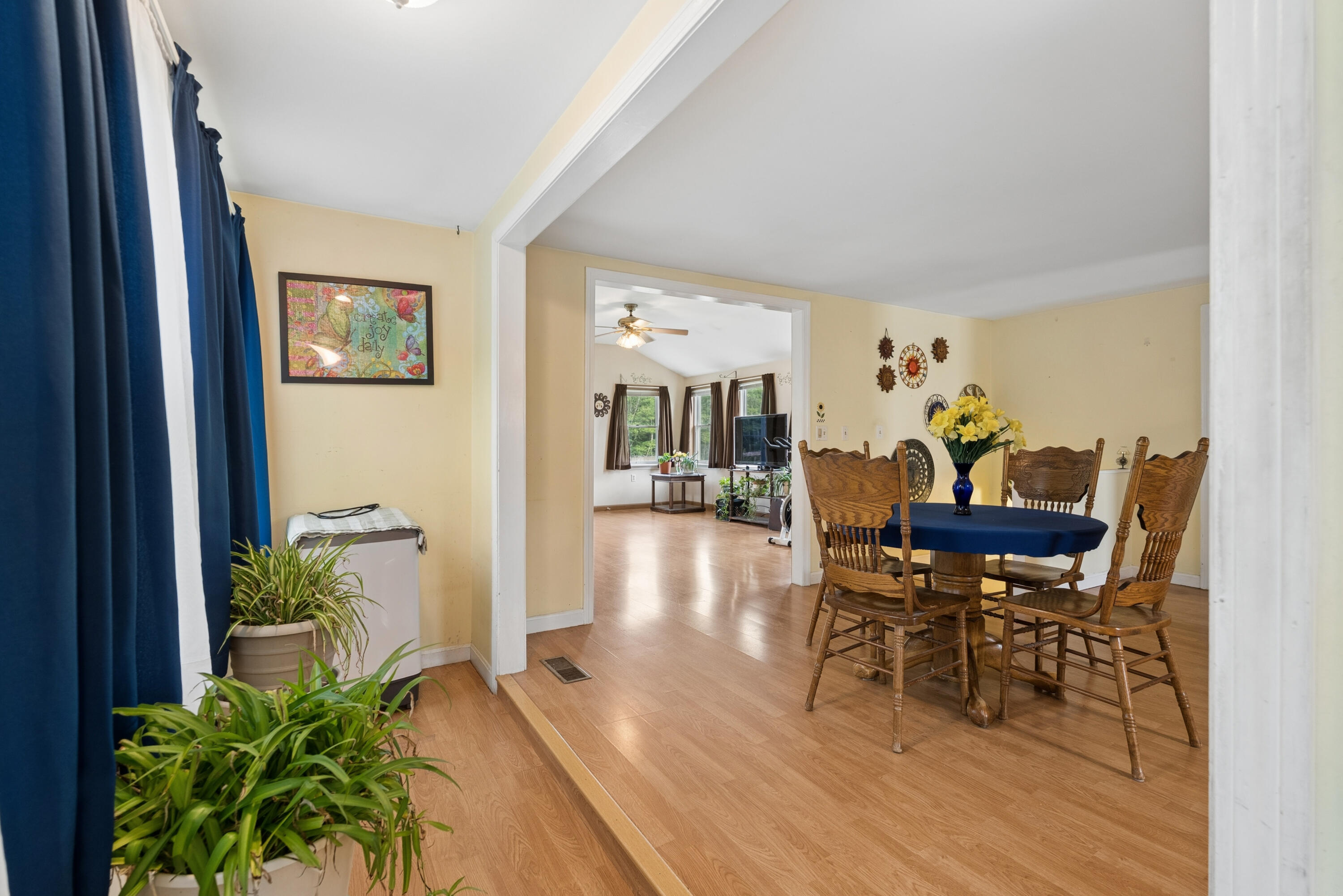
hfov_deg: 96.7
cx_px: 672
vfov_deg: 73.8
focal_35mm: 16
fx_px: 597
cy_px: 448
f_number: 7.1
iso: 320
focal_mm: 16
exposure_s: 1/15
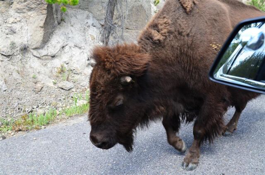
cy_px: 88
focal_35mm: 36
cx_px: 132
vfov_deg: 36.7
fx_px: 264
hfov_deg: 53.3
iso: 200
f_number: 7.1
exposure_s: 1/200
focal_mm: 24
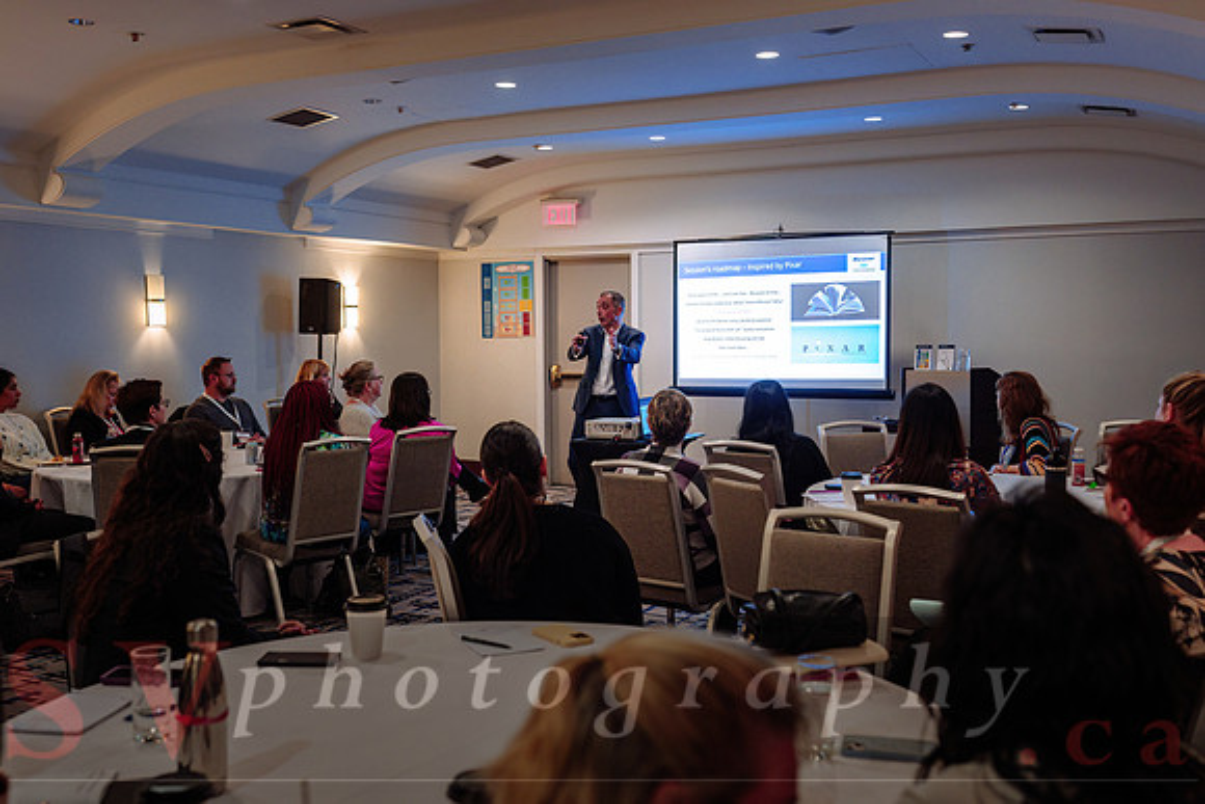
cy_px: 402
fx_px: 1195
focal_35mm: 36
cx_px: 602
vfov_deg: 37.2
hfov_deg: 53.5
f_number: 3.5
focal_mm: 35
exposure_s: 1/100
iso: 1000
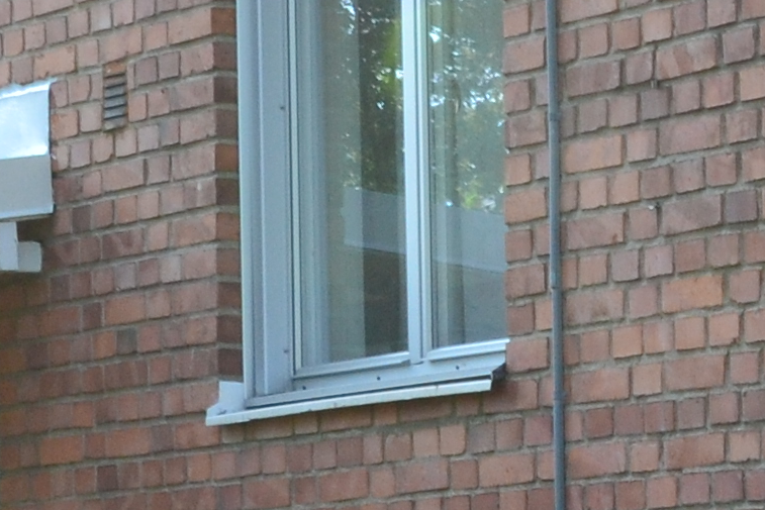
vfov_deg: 5.0
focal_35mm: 274
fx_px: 5823
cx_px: 983
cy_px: 362
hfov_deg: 7.4
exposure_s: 1/160
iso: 400
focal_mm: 30
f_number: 9
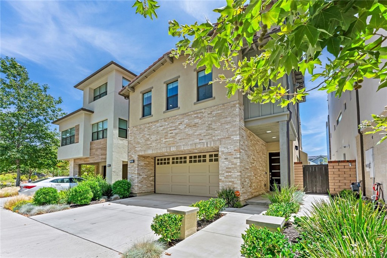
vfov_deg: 81.2
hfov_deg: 104.2
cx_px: 194
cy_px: 129
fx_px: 151
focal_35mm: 14
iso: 400
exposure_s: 1/400
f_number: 6.3
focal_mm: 14
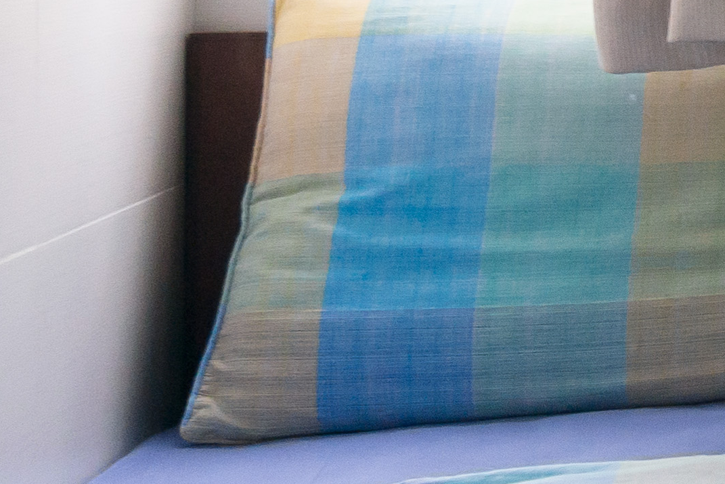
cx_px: 1766
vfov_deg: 12.4
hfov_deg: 13.5
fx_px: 2176
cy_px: -102
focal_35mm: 108
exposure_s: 1/50
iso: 1000
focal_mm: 16
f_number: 6.3
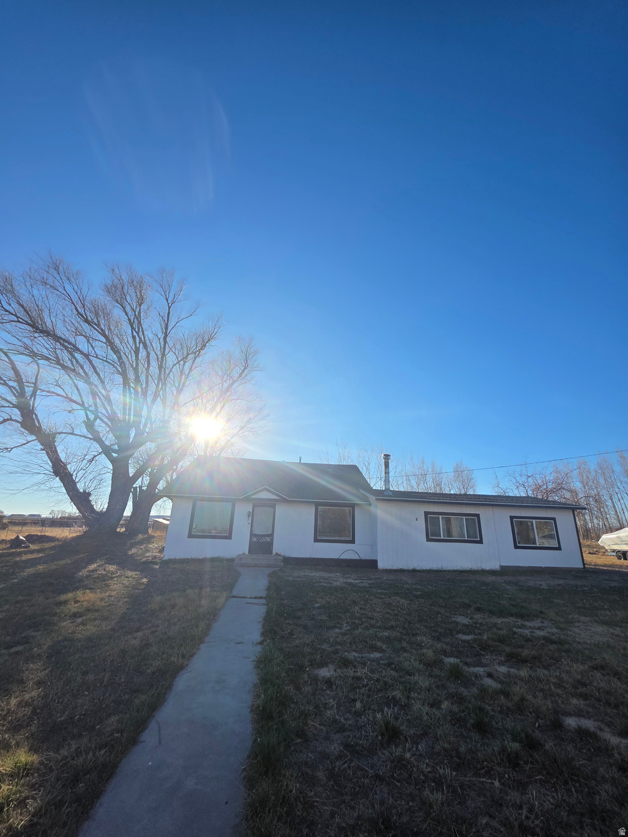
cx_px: 314
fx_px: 314
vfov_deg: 106.2
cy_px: 418
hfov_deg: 89.9
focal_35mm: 13
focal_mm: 2.2
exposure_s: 1/1946
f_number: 1.9
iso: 40
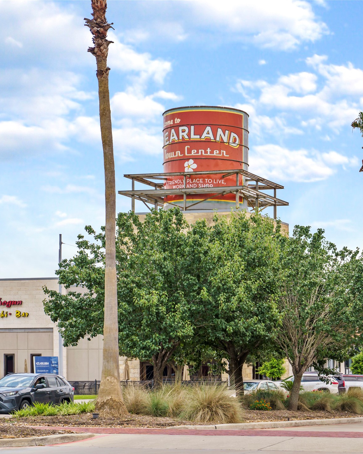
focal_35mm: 99
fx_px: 1329
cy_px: 228
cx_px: 335
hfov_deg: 15.4
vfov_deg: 19.4
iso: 200
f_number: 7.1
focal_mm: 70
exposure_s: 1/640
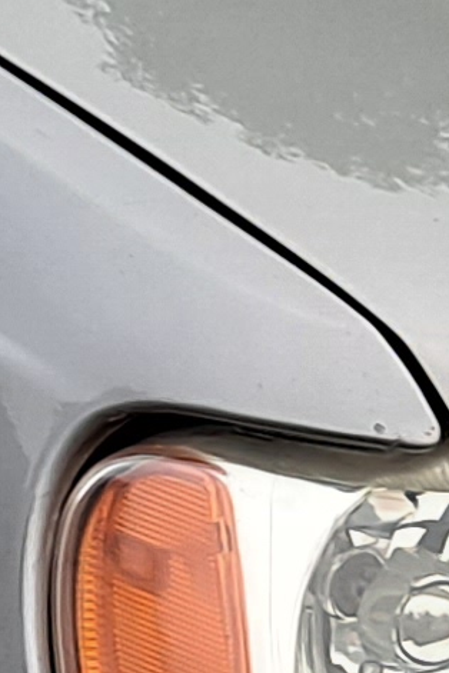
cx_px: 307
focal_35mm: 221
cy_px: 680
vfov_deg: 9.3
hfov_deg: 6.2
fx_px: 4134
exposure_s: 1/60
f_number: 2
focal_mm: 4.6
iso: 64
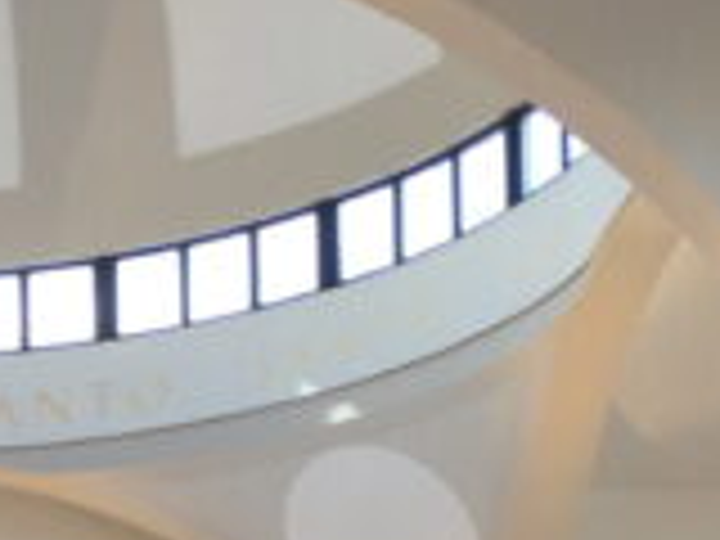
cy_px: 1107
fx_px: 3016
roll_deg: +0.3
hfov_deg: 13.1
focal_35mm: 145
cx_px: -256
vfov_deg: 9.5
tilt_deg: +6.4
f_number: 2.2
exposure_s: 1/50
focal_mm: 4.15
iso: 40
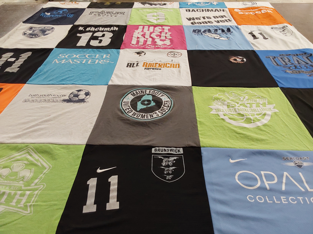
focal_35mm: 28
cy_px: 117
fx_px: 253
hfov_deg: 63.4
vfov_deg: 49.7
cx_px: 156
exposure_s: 1/60
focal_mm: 2.91
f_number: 1.9
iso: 100
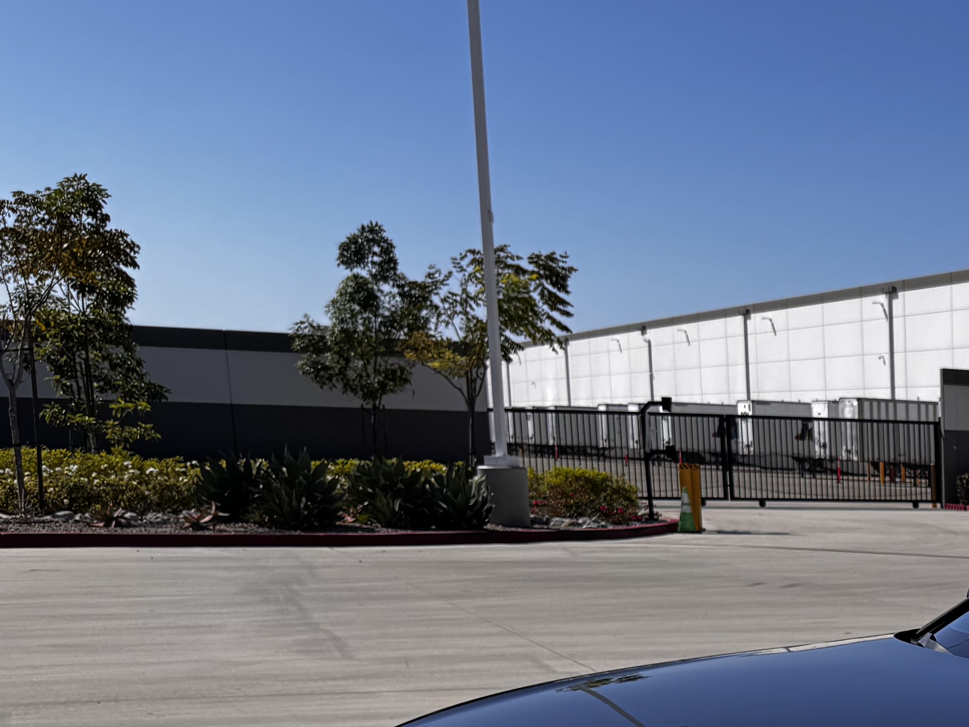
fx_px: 1820
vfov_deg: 21.0
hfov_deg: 25.6
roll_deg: -2.3
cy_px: 887
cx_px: 1258
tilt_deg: -13.4
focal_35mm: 65
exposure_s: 1/4608
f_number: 1.78
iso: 80
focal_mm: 6.76
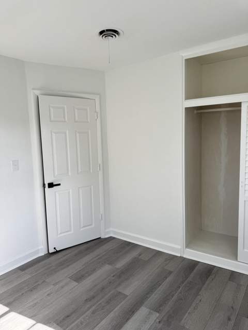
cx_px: 124
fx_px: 229
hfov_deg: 56.8
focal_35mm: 24
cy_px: 165
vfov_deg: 71.6
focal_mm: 6.76
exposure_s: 1/464
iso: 80
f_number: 1.78
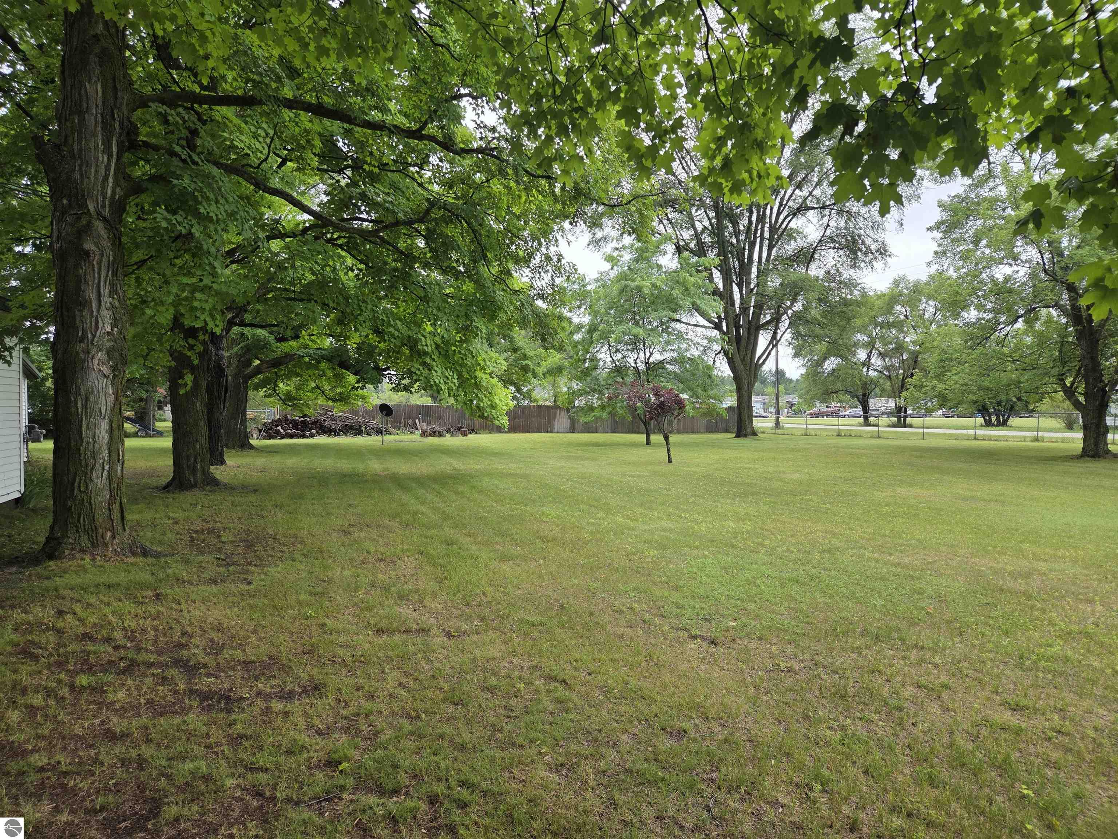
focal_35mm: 23
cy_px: 420
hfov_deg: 73.9
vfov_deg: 58.9
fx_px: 743
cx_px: 559
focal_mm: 5.4
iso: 80
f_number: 1.8
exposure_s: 1/1505
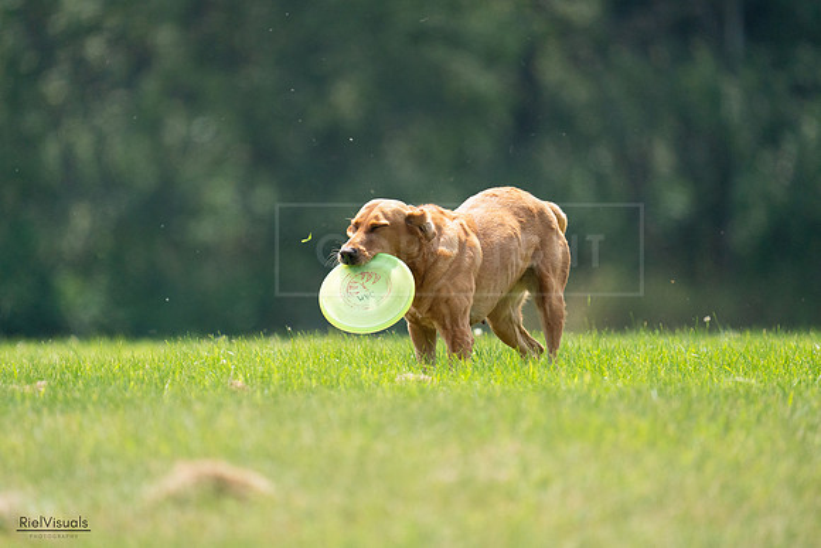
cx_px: 410
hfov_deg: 3.4
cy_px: 274
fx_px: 13686
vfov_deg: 2.3
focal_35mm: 600
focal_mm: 600
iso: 2500
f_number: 6.3
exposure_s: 1/4000
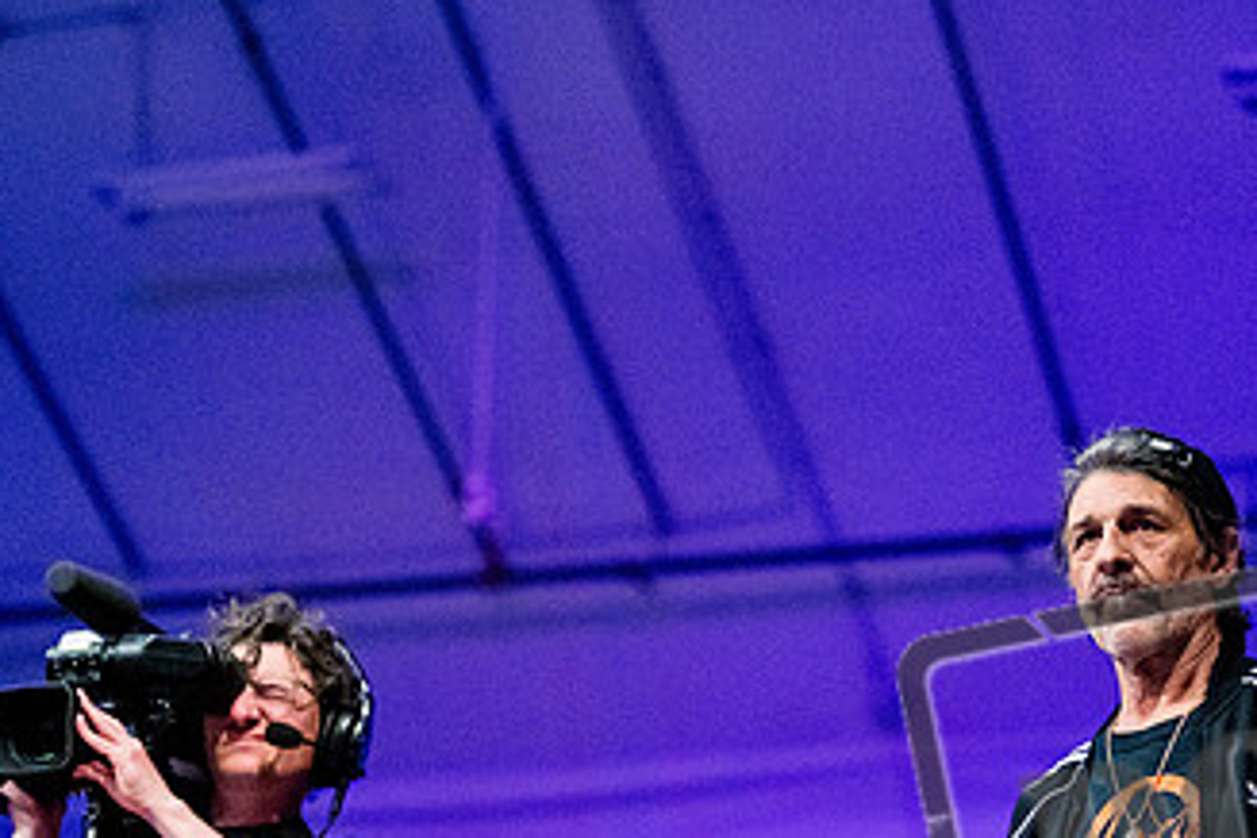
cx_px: 907
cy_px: 702
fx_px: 4644
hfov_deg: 15.4
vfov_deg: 10.3
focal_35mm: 133
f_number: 1.4
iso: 6400
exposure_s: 1/1600
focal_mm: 50
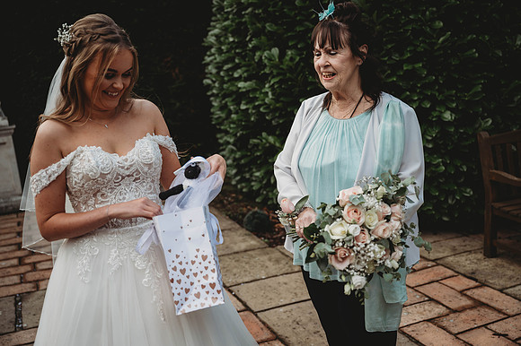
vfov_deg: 35.0
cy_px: 173
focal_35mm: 38
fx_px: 550
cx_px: 260
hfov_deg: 50.7
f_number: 2.8
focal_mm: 38
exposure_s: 1/800
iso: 100
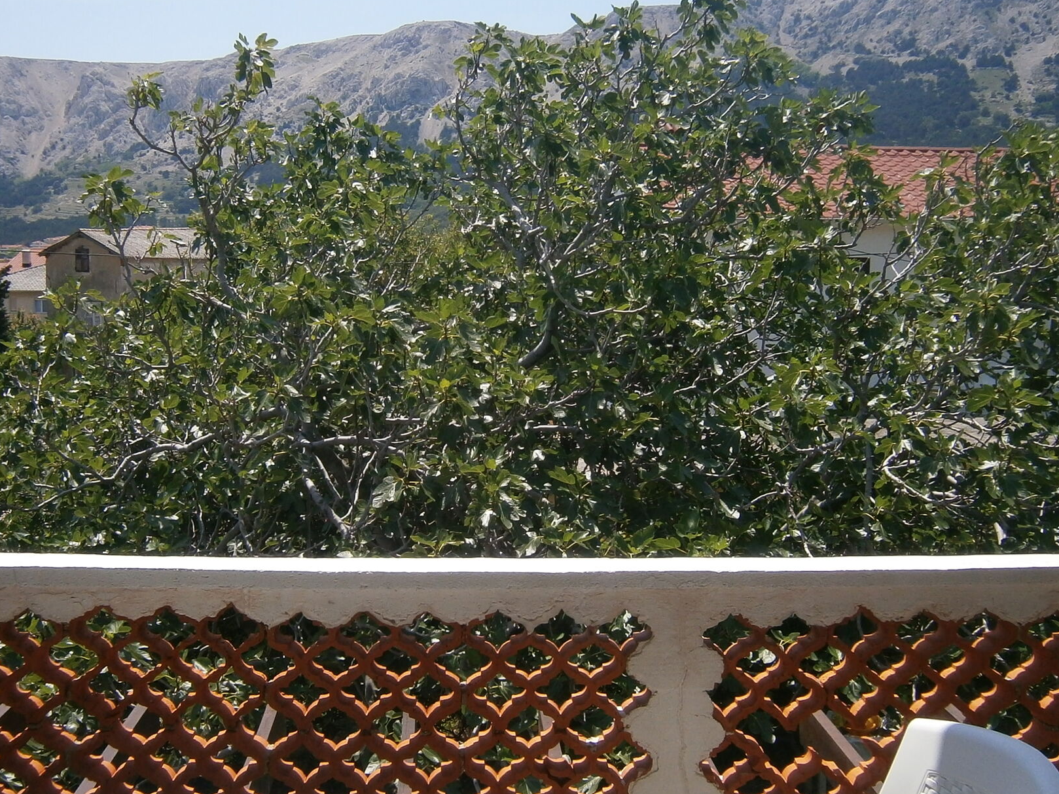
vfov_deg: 32.1
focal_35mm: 45
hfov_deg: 42.0
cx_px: 475
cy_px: 458
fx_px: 1376
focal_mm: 4.7
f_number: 2.8
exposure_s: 1/1600
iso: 80
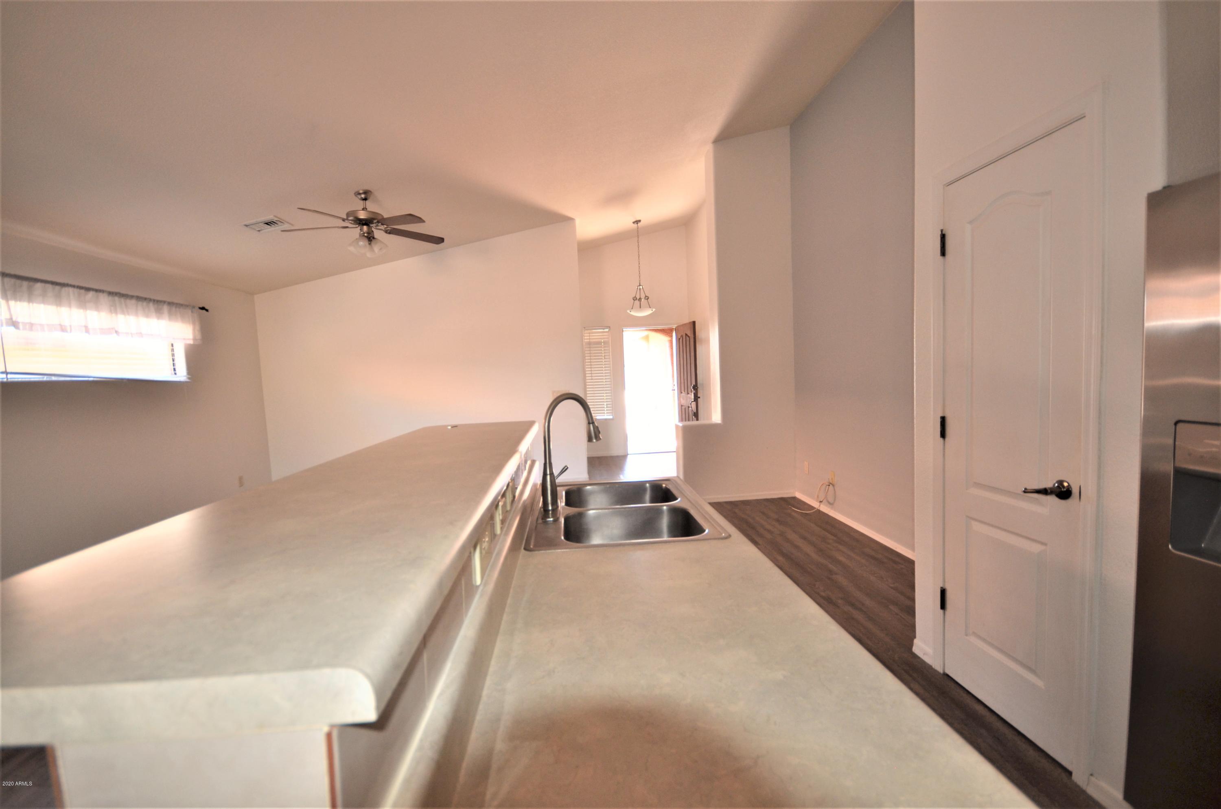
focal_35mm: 15
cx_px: 610
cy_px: 404
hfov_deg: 100.5
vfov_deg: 77.1
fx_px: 508
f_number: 4
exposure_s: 1/60
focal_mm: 10
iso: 400
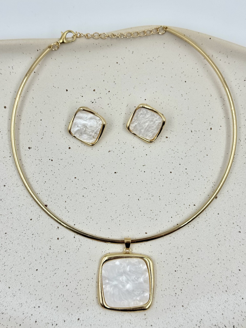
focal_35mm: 48
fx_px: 455
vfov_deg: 39.7
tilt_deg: -84.1
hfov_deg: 30.3
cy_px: 164
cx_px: 123
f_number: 1.78
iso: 64
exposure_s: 1/939
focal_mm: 6.76
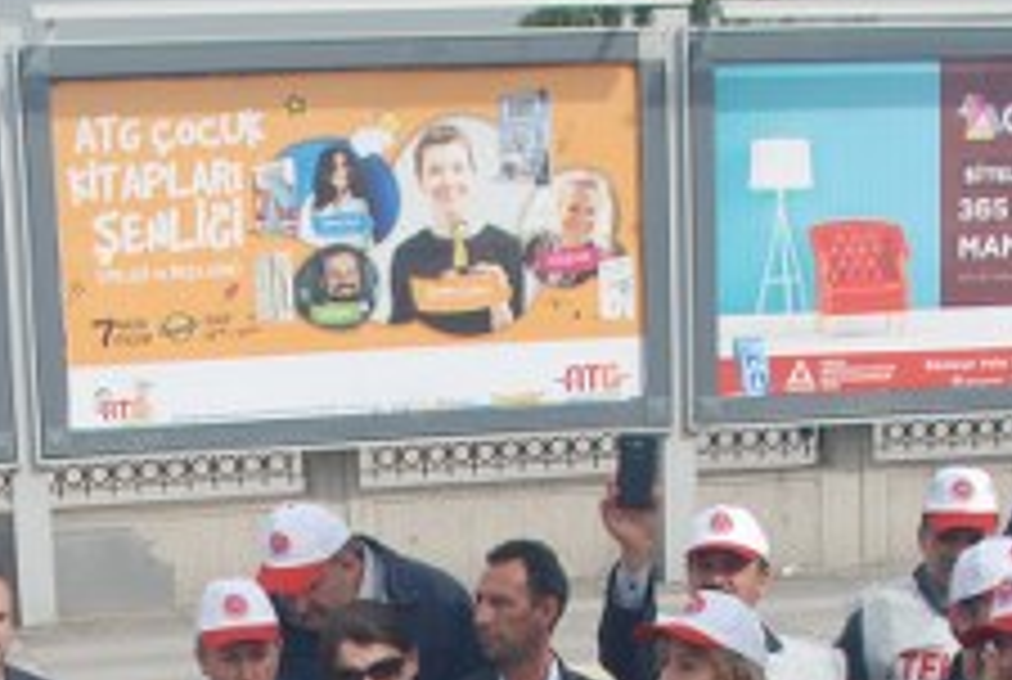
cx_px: 274
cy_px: 1063
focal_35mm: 96
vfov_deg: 13.4
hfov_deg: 21.1
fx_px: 2704
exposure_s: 1/200
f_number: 7.1
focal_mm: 18
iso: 100
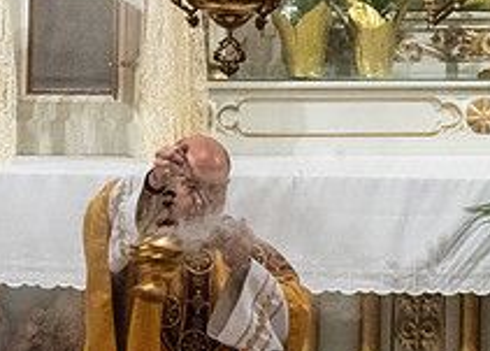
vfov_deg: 2.4
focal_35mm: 595
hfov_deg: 3.4
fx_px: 8286
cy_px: 328
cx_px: 330
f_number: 14
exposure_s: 1/60
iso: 5000
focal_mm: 200
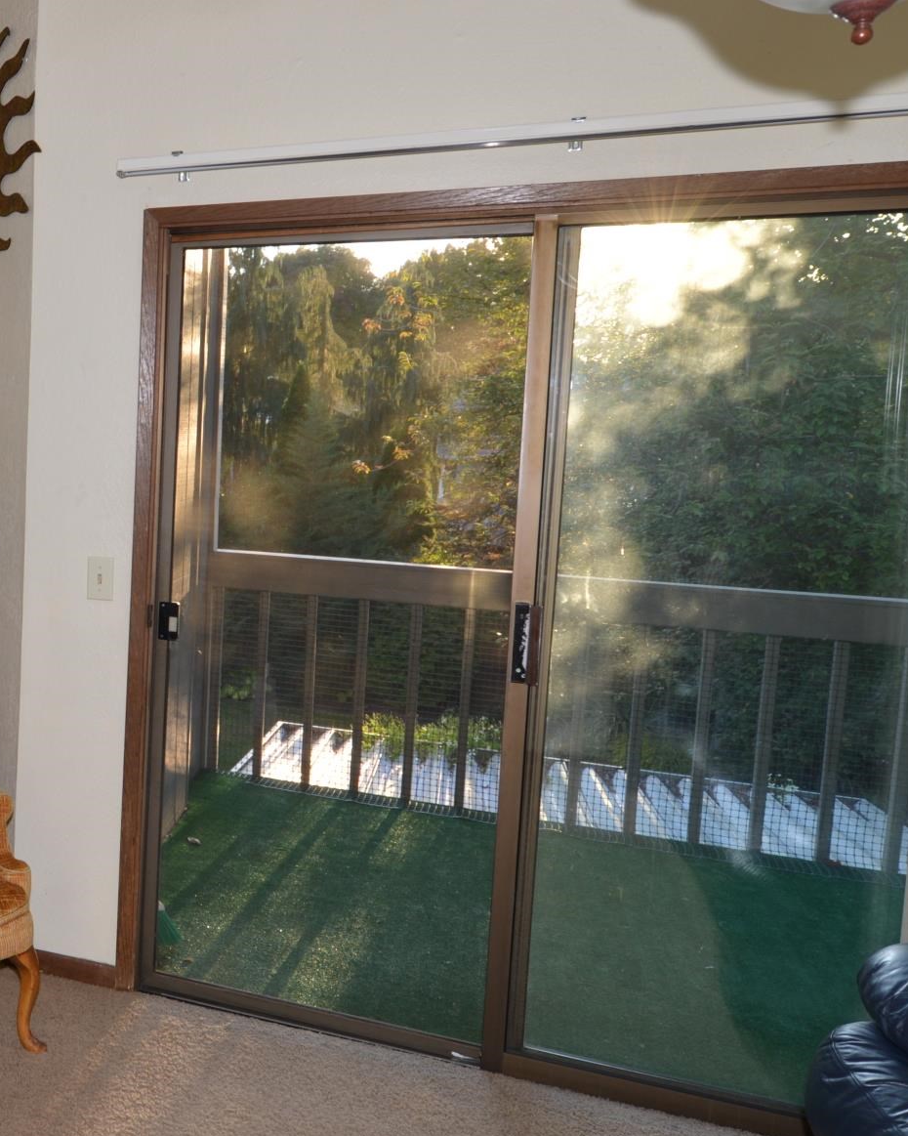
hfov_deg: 36.6
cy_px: 526
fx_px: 1142
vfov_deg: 52.8
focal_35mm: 34
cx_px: -94
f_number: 5
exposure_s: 1/100
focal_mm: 14
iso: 200
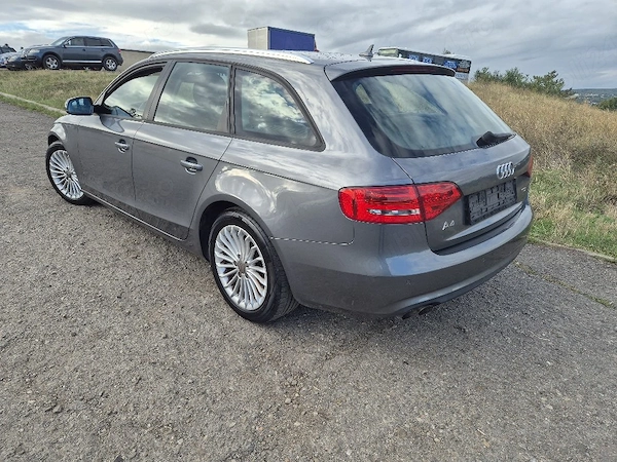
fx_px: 410
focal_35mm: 23
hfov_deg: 73.9
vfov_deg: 58.9
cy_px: 231
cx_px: 308
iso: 25
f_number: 1.8
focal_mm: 5.4
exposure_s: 1/667
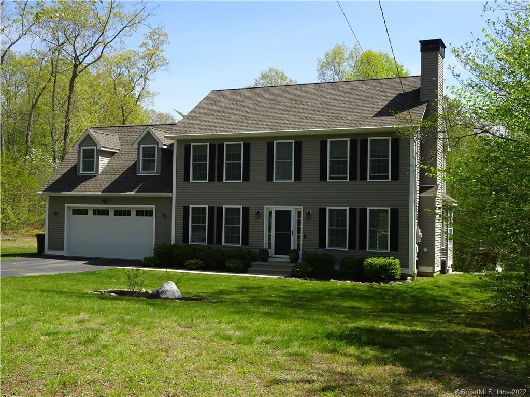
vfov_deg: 39.6
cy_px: 198
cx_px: 265
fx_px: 551
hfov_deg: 51.4
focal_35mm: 36
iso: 80
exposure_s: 1/500
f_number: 4
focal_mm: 6.17
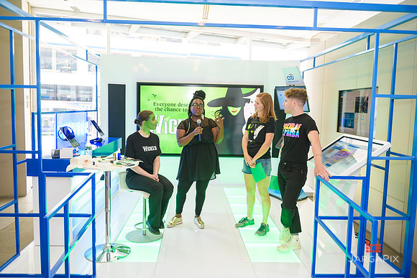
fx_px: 336
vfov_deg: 45.0
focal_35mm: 29
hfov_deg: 63.6
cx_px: 208
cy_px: 139
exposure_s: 1/125
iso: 400
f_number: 3.2
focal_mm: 29
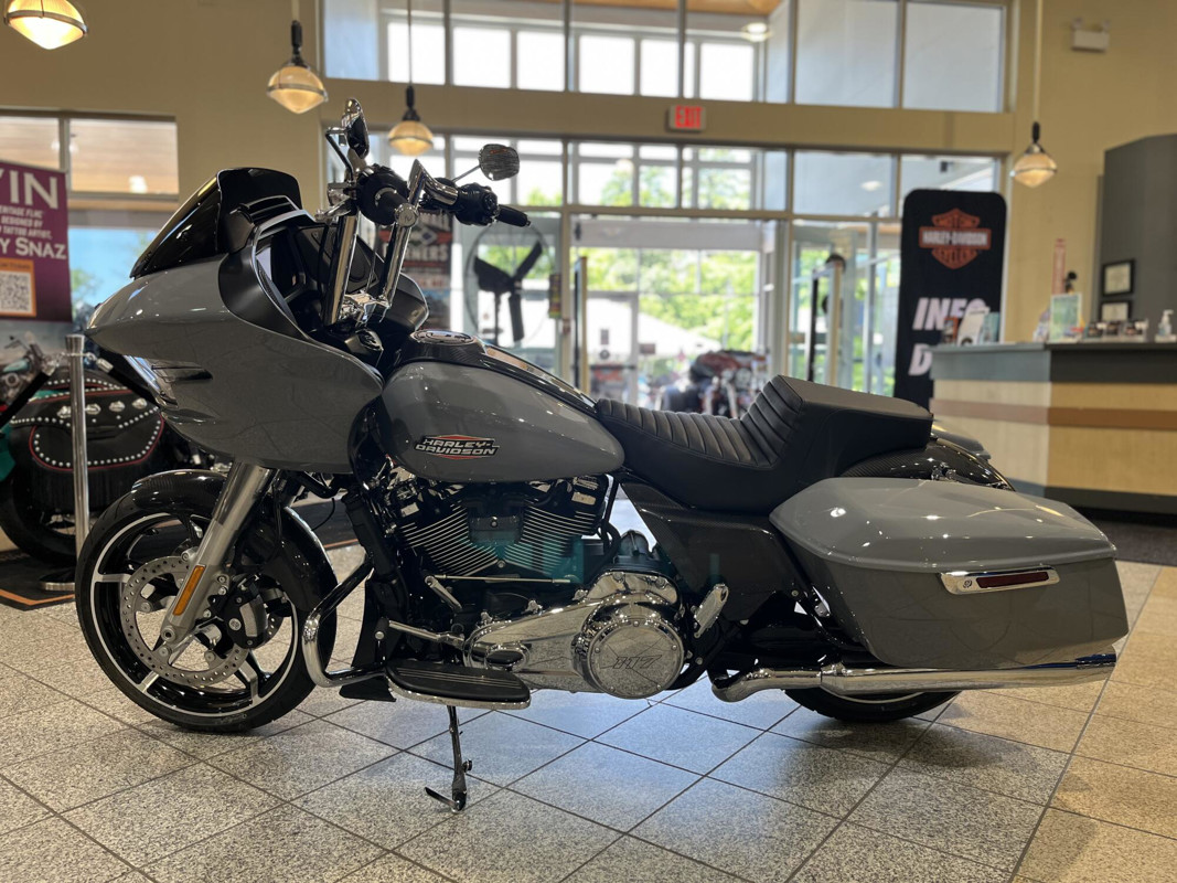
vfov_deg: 53.1
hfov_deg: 67.3
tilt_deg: -4.8
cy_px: 442
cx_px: 588
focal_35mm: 26
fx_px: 884
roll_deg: +0.1
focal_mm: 5.1
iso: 80
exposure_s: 1/120
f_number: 1.6
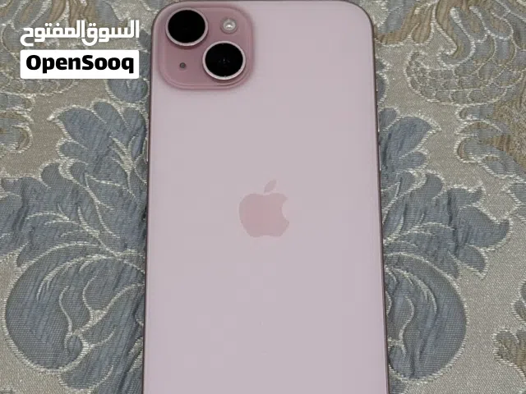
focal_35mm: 37
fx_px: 562
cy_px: 197
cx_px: 263
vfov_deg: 38.7
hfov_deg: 50.1
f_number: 1.78
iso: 50
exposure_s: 1/100
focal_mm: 6.76
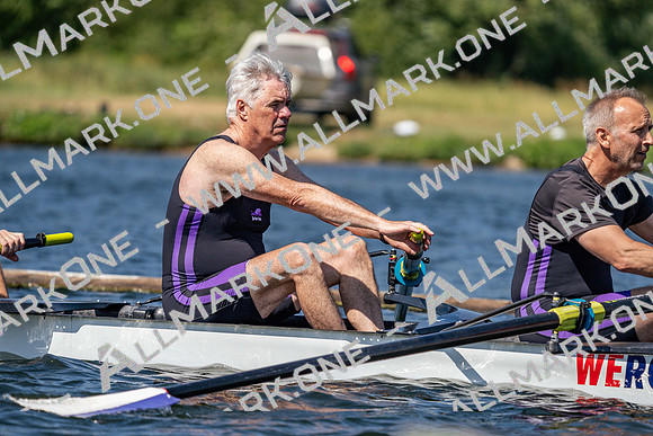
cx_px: 326
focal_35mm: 347
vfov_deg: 4.0
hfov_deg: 5.9
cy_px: 218
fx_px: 6295
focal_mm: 347
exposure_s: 1/2000
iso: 200
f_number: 6.3
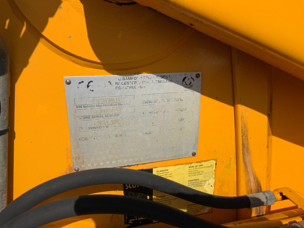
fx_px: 255
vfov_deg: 48.2
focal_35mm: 29
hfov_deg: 61.7
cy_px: 114
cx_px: 152
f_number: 1.8
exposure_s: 1/2801
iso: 16
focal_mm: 3
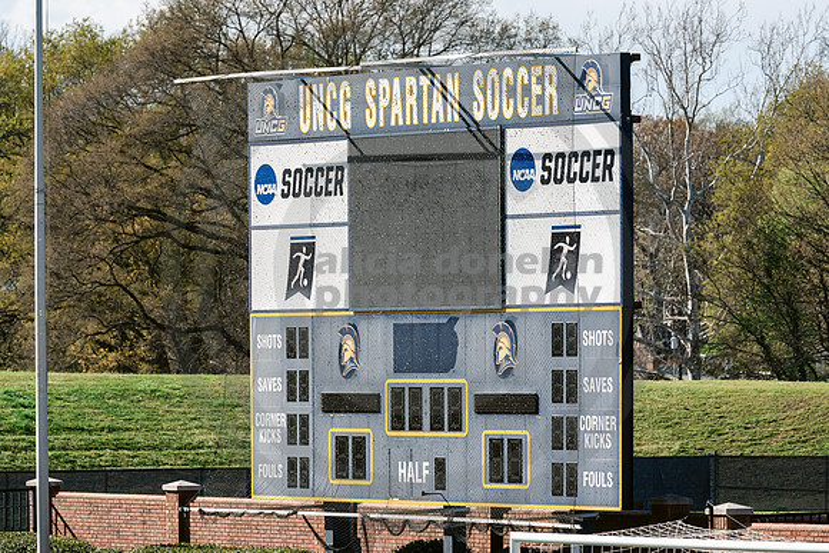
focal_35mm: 239
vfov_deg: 5.7
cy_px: 222
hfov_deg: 8.6
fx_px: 5516
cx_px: 414
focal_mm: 200
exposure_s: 1/2500
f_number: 6.3
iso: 640
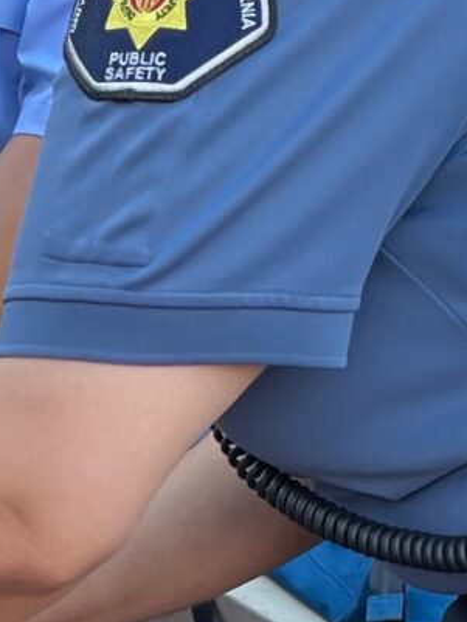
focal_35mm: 166
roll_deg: +0.2
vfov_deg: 11.8
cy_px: 638
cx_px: -372
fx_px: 2984
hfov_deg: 8.6
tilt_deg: -18.7
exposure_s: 1/121
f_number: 1.6
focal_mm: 4.2
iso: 32
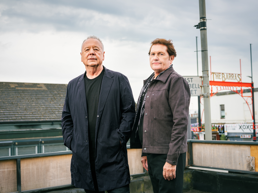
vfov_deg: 29.1
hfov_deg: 38.2
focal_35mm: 50
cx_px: 129
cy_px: 96
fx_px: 373
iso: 100
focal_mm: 63
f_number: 6.4
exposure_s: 1/100
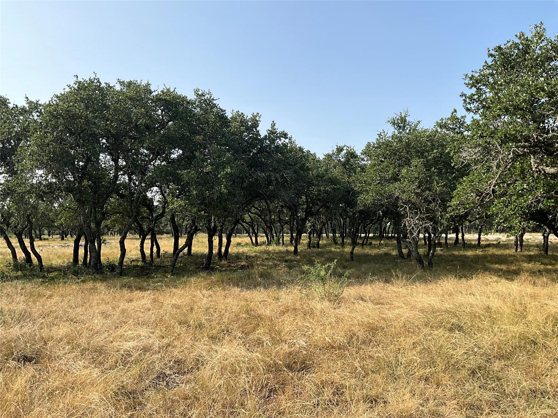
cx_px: 279
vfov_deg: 48.2
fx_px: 467
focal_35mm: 29
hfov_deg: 61.7
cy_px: 209
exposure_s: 1/1577
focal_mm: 3
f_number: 1.8
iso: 25
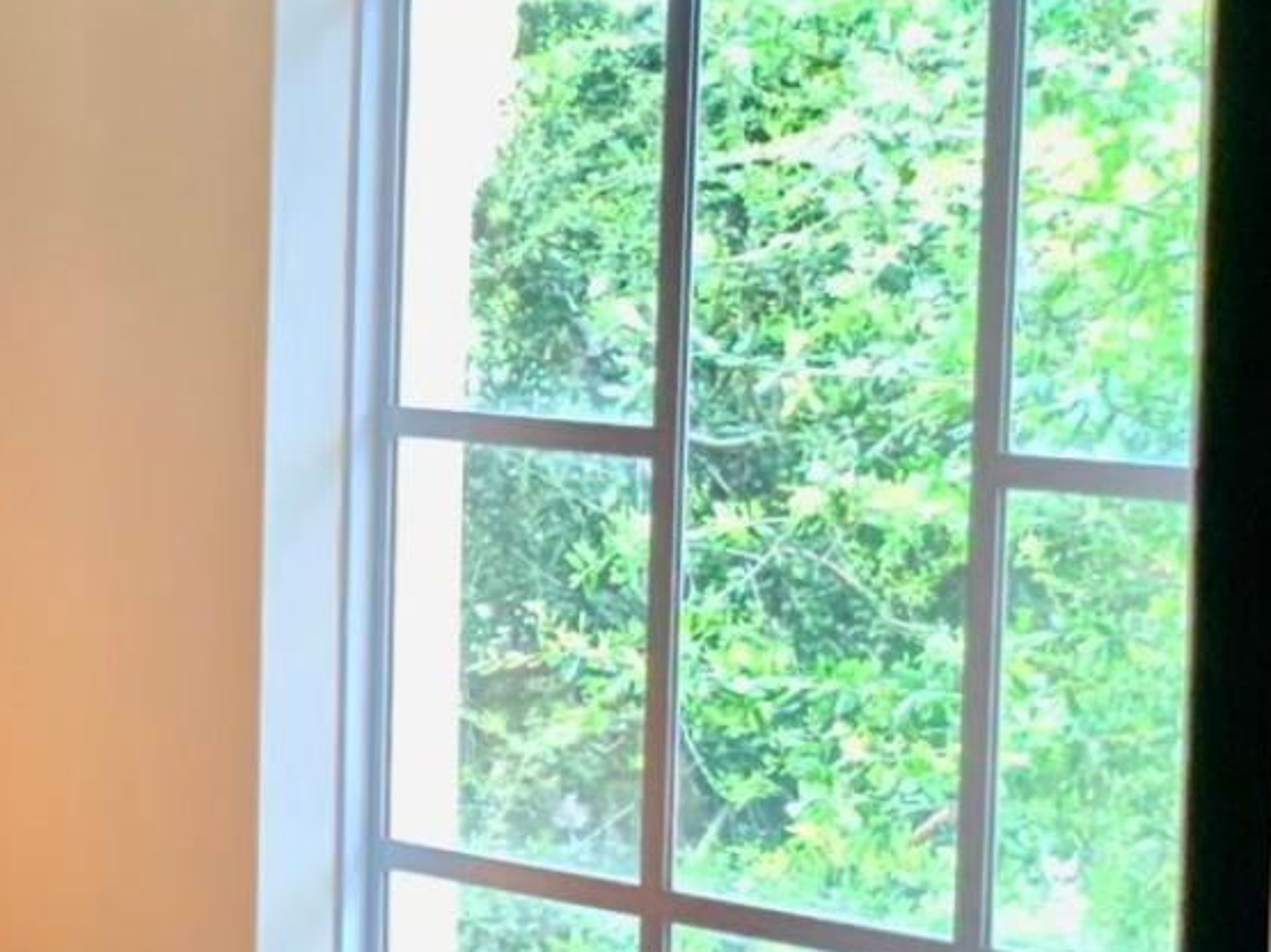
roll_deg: -0.3
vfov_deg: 11.0
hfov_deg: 13.7
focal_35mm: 135
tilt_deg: -6.9
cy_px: 579
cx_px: -630
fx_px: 4956
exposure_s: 1/60
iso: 125
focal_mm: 4.25
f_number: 1.8
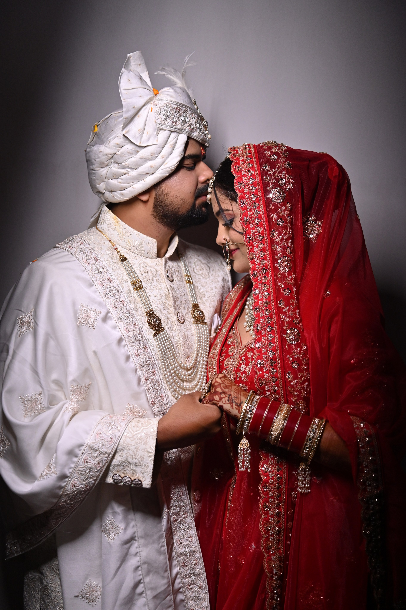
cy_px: 305
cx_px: 203
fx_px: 762
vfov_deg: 43.6
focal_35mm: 45
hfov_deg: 29.8
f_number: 2.8
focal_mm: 45
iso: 1000
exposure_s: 1/200
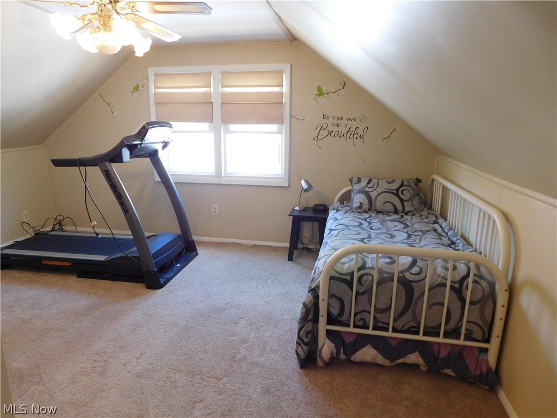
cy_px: 209
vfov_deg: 58.9
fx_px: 370
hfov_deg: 73.9
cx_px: 278
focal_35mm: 23
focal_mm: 4
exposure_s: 1/30
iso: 220
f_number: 3
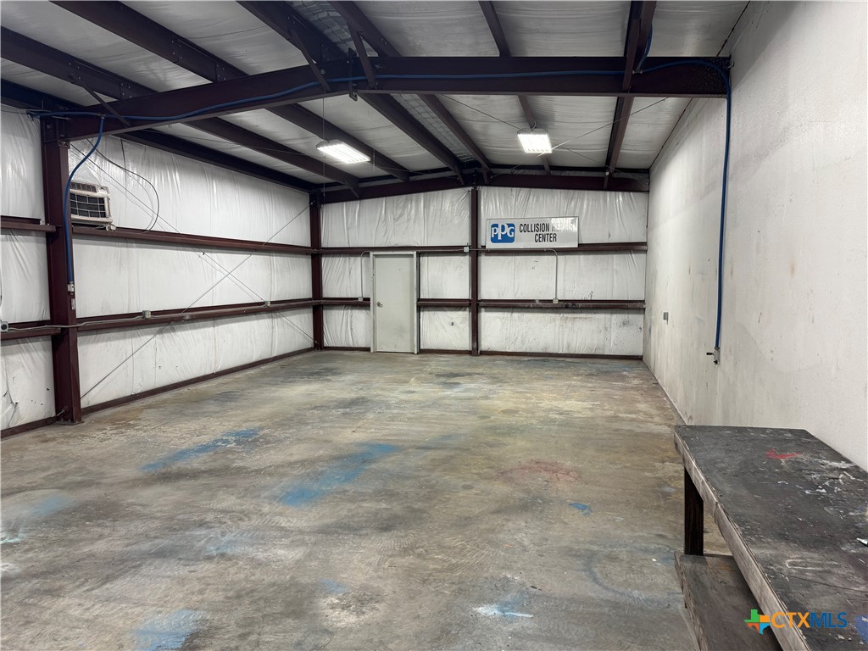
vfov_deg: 56.8
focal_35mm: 24
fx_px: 602
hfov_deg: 71.6
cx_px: 434
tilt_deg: -5.3
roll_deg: -0.1
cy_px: 326
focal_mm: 6.86
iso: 125
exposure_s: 1/60
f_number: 1.78
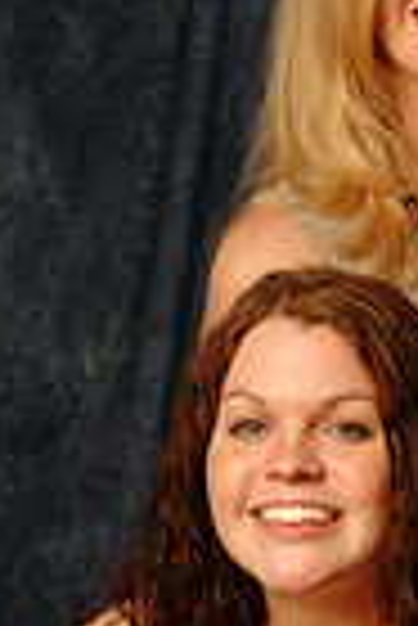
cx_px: 402
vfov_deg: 5.4
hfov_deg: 3.6
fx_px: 6682
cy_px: 315
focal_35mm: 385
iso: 400
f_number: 13
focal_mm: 79
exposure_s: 1/125
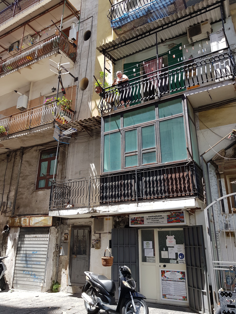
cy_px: 157
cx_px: 118
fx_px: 236
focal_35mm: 26
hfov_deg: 53.1
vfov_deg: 67.3
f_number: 1.7
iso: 40
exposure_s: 1/646
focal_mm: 4.2
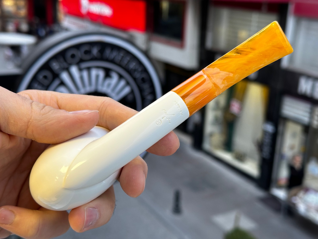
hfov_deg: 39.7
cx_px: 159
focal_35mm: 48
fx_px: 441
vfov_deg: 30.3
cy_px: 120
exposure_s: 1/50
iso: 64
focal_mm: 6.86
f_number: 1.78
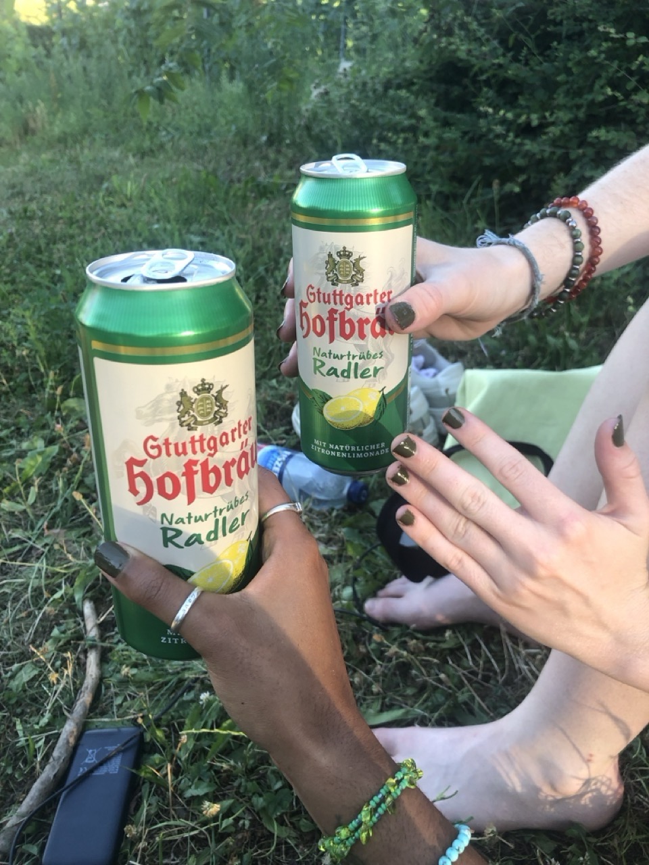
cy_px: 432
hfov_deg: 49.7
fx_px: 700
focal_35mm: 28
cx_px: 324
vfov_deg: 63.4
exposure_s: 1/120
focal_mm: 3.99
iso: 32
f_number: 1.8
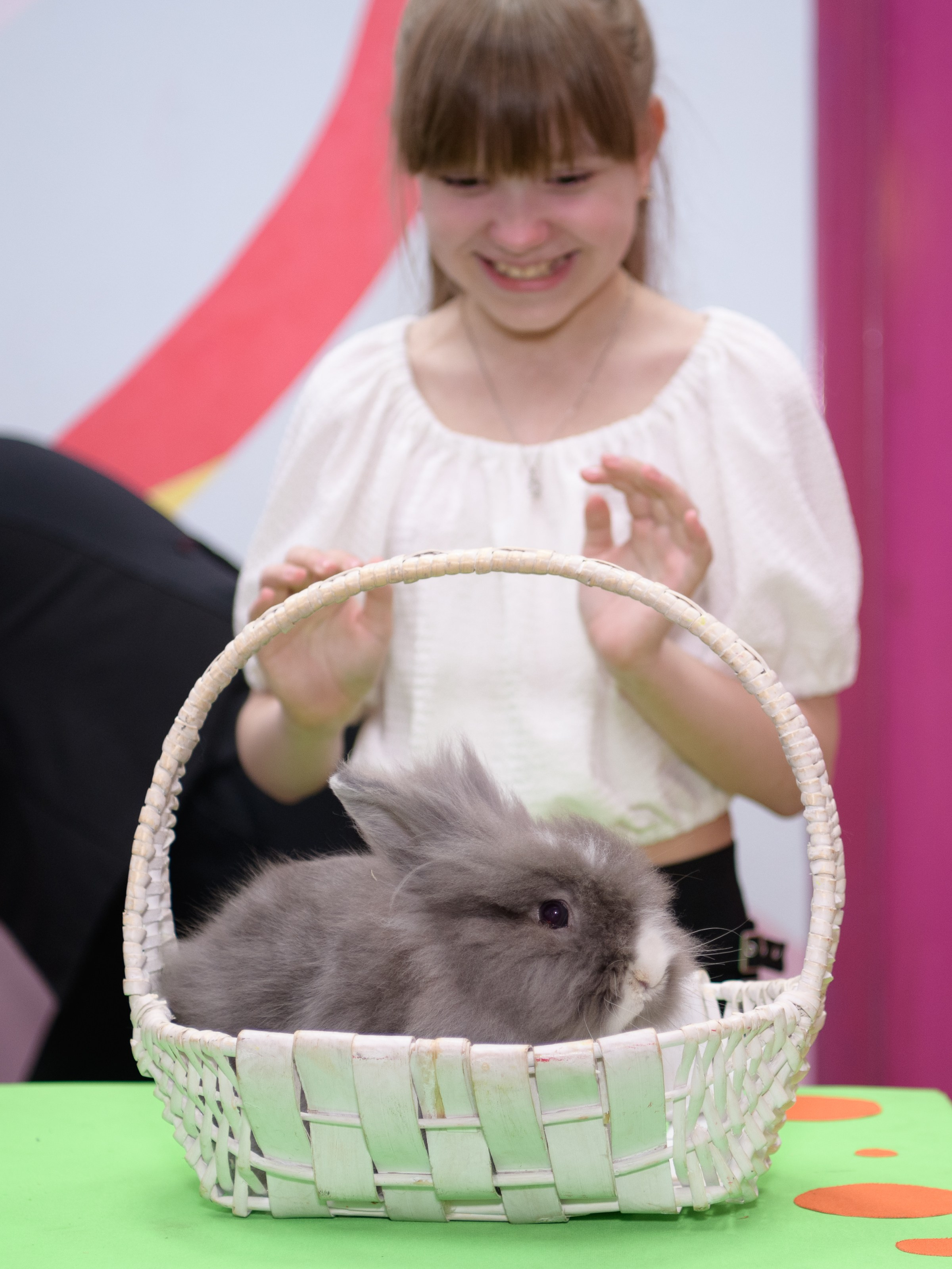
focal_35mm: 98
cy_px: 693
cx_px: 542
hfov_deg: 15.1
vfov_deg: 20.0
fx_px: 3598
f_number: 2.8
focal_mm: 58
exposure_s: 1/160
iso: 500
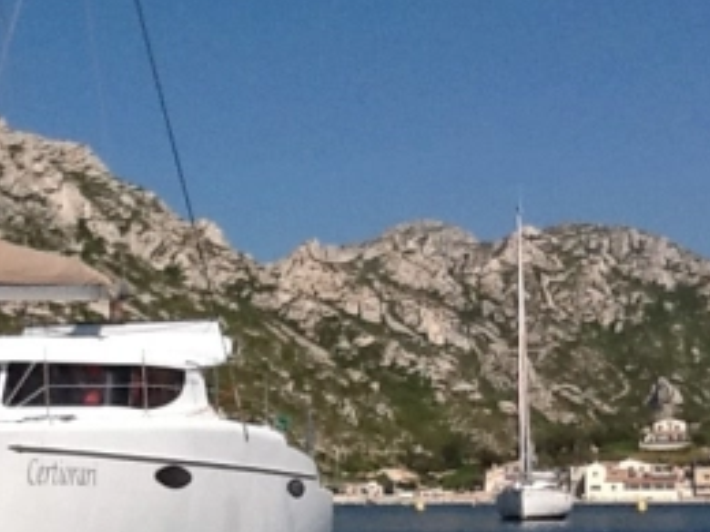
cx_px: 153
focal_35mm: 93
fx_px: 1907
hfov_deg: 20.9
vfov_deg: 15.7
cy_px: 473
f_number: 2.4
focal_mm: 2.03
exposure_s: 1/2433
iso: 40
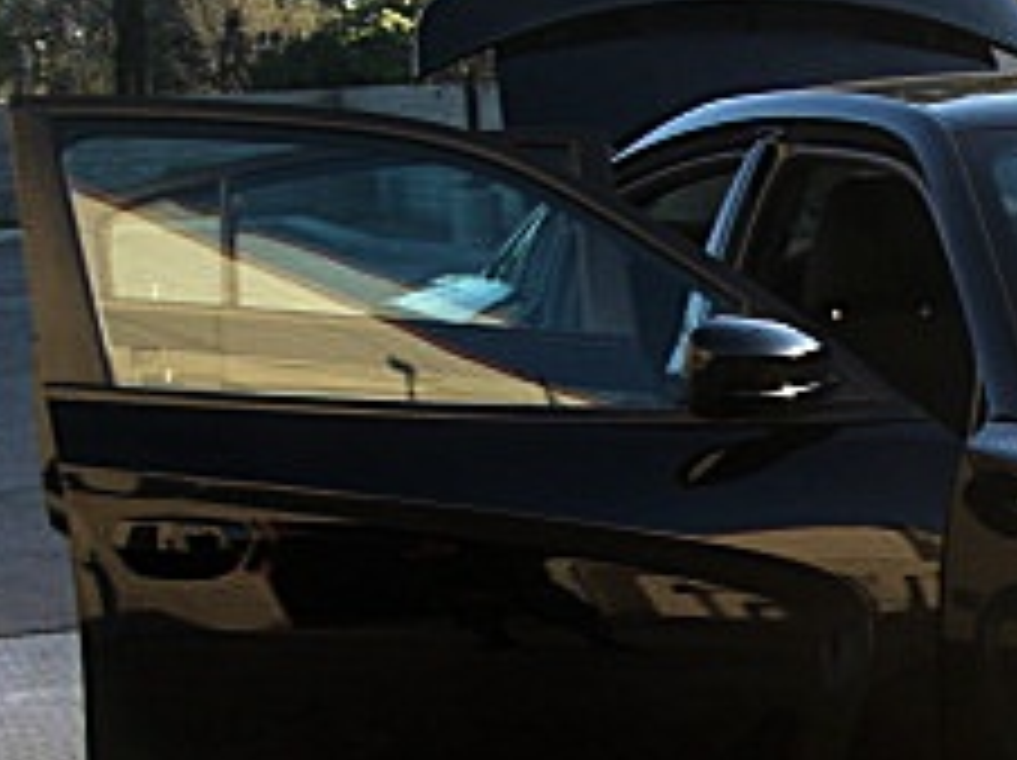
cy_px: 670
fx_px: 2994
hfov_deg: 18.2
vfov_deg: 14.3
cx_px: 1264
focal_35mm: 102
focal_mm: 6.3
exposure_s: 1/100
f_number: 2.8
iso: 50
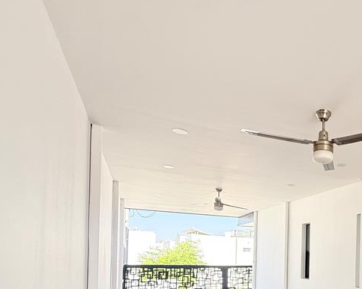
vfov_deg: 45.8
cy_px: 254
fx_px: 311
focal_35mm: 29
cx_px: 333
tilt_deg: +1.9
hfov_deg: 52.4
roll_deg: -1.0
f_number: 2.2
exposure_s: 1/254
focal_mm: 2.22
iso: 64
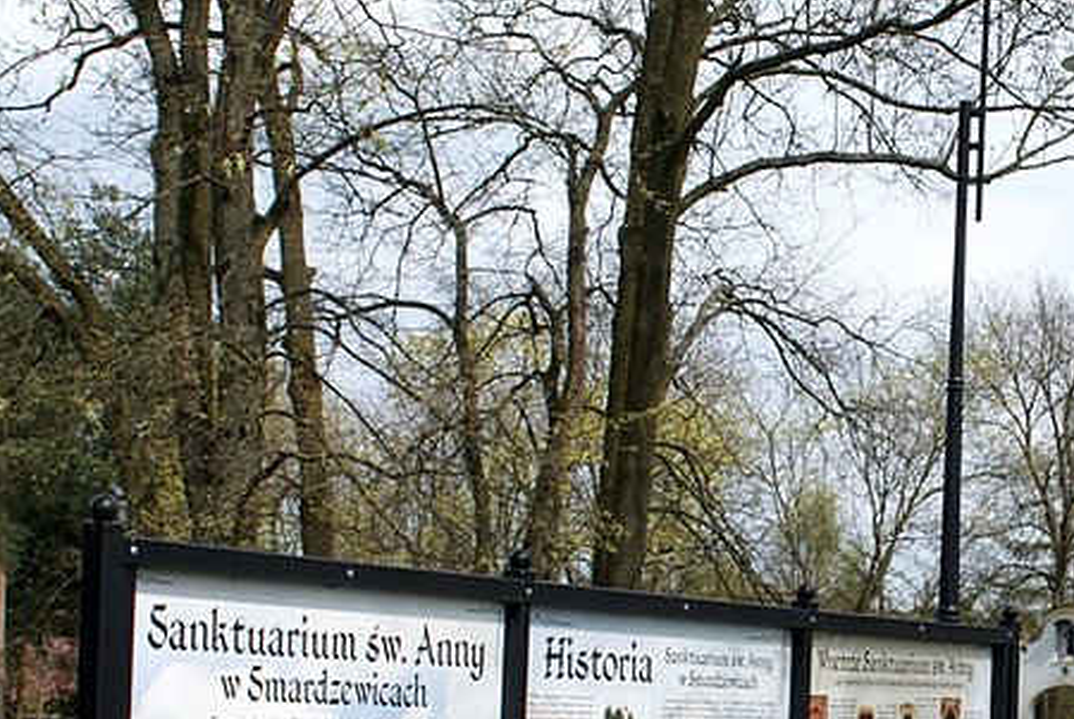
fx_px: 2688
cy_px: 545
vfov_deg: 15.2
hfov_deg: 22.1
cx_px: 957
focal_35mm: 90
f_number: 9
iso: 100
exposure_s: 1/200
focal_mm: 30
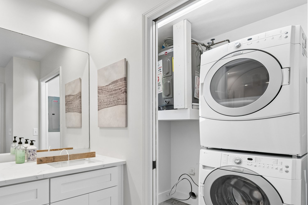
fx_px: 188
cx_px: 102
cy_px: 127
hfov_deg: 76.0
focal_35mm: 22
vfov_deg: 56.6
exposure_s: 1/100
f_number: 8
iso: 800
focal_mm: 16
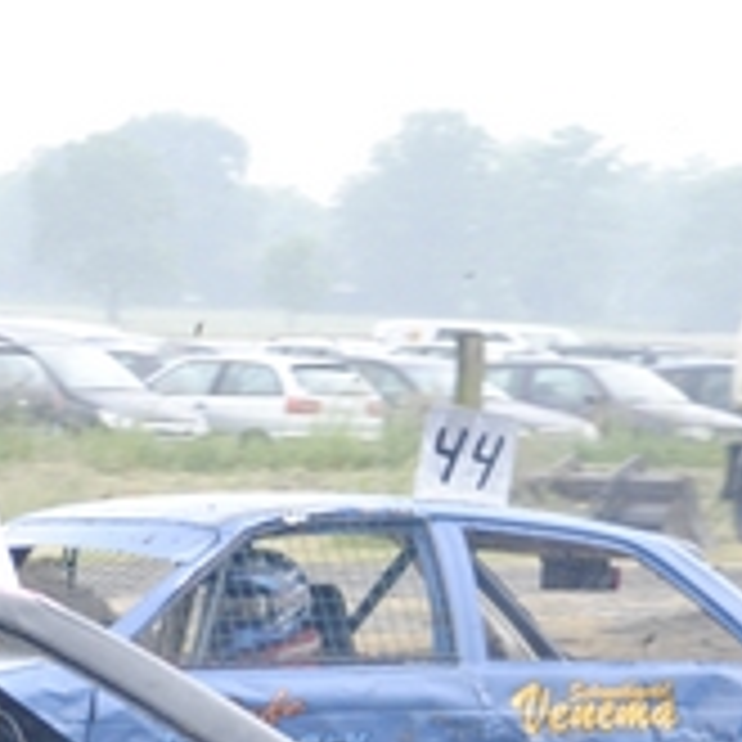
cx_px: -495
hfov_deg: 4.9
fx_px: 8658
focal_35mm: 357
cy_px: 877
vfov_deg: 4.9
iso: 800
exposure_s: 1/500
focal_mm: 72
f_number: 5.3
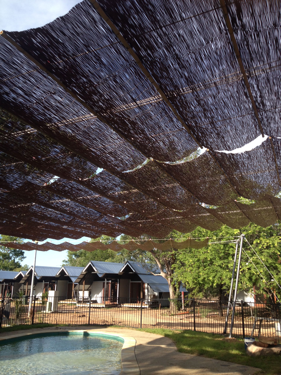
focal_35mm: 35
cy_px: 188
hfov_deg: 40.7
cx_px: 140
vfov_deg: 52.6
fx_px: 379
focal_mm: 4.28
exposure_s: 1/577
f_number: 2.4
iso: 50
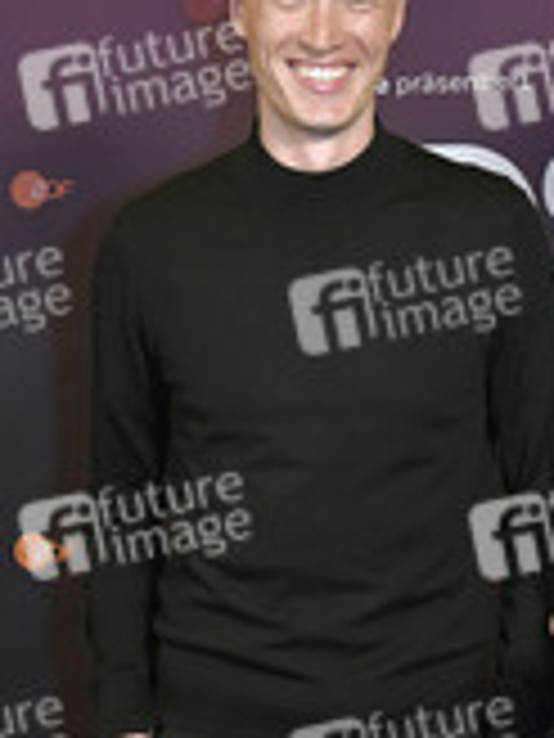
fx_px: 1920
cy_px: 414
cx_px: 466
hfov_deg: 16.3
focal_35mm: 90
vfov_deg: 21.8
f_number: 6.3
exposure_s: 1/200
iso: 2000
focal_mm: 34
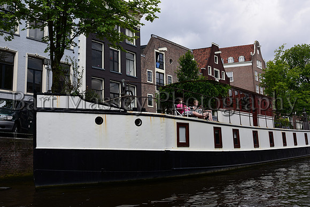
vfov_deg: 38.9
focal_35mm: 34
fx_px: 293
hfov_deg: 55.8
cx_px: 155
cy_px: 104
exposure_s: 1/400
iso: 200
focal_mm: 34
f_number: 9
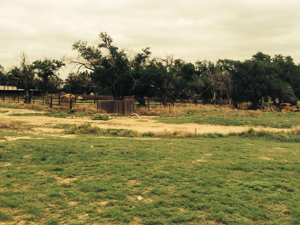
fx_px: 347
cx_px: 140
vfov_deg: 35.7
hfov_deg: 46.8
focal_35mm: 40
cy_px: 78
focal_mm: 4.12
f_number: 2.2
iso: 40
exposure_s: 1/3425
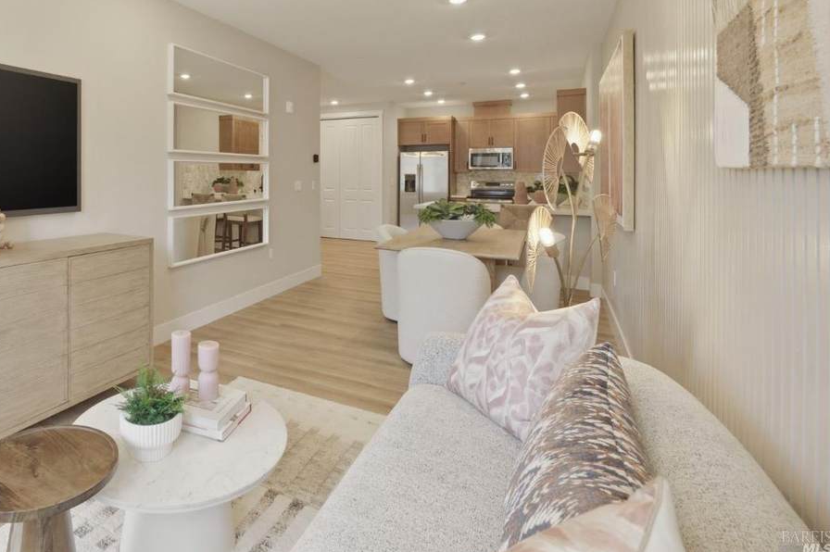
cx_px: 253
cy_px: 170
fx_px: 461
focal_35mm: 20
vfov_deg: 59.9
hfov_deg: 80.2
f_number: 5.6
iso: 1000
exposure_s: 1/60
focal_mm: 14
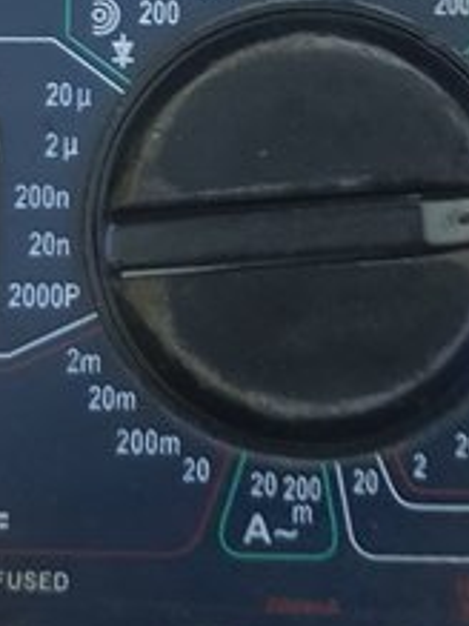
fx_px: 1718
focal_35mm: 95
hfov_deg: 15.5
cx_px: 320
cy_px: -66
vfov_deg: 19.8
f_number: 1.7
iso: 500
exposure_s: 1/10
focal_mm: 4.2
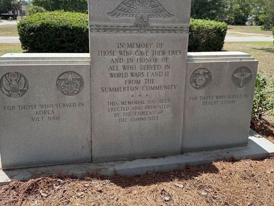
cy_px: 78
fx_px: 237
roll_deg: -0.5
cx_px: 140
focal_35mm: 30
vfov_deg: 46.4
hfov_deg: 60.0
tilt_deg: -11.3
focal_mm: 6.76
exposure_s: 1/3145
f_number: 1.78
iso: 100
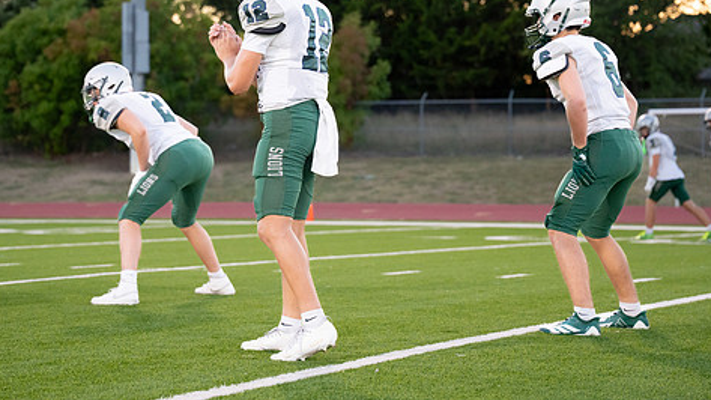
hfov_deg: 20.5
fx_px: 1961
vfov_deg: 11.6
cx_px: 282
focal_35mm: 104
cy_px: 109
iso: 2000
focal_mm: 70
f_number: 2.8
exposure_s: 1/1600
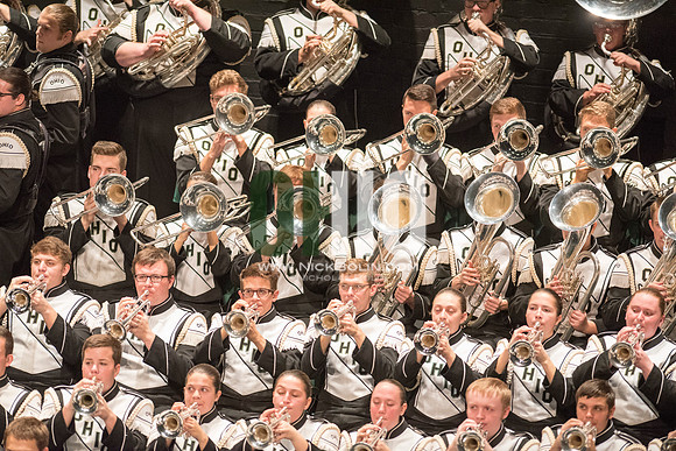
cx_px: 338
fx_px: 5634
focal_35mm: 300
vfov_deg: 4.6
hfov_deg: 6.9
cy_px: 226
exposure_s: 1/500
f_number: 2.8
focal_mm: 300
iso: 4000
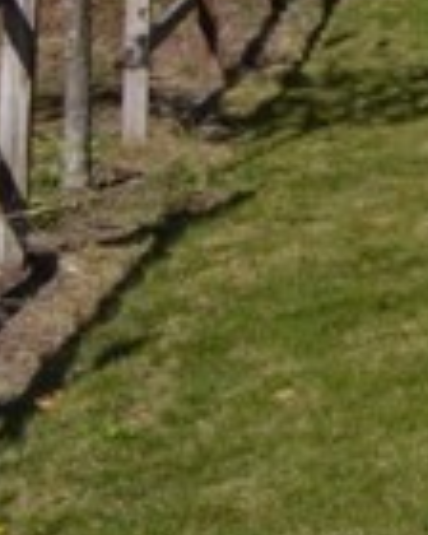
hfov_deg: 5.9
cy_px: -653
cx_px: 1922
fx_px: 3262
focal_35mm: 206
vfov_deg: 8.7
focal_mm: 20
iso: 800
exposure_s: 1/800
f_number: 14
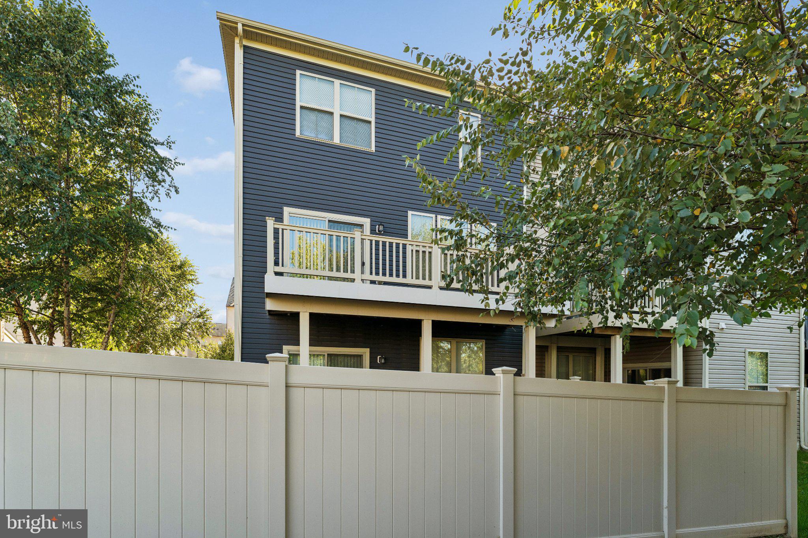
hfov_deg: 95.0
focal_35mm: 16
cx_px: 404
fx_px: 370
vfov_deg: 72.0
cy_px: 269
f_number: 5.6
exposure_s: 1/200
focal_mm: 16.5
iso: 200
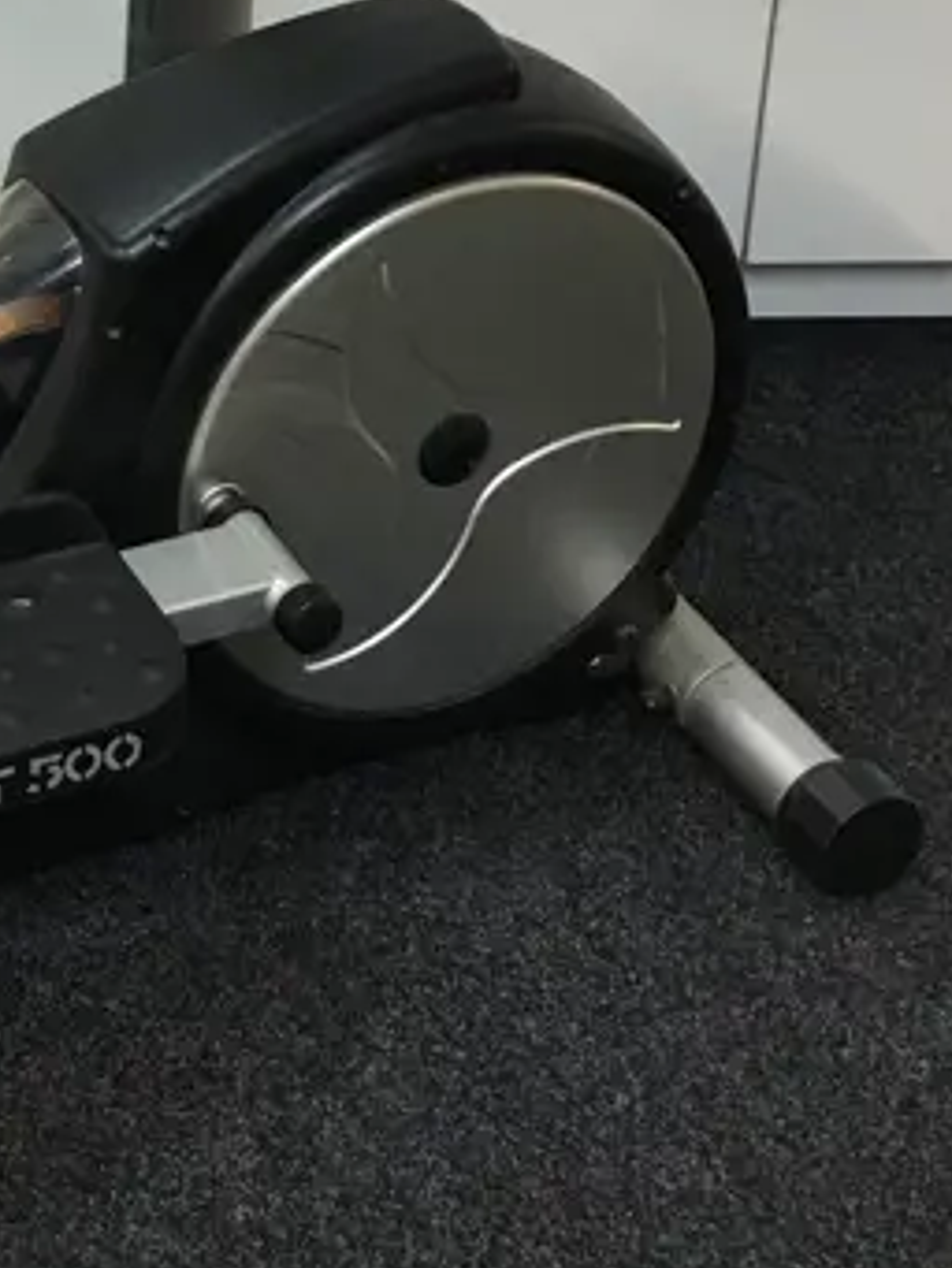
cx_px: -208
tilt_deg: -20.1
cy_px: -342
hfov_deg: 16.3
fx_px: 3188
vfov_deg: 20.7
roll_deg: -1.6
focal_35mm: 87
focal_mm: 4.15
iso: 40
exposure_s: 1/17
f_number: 2.2
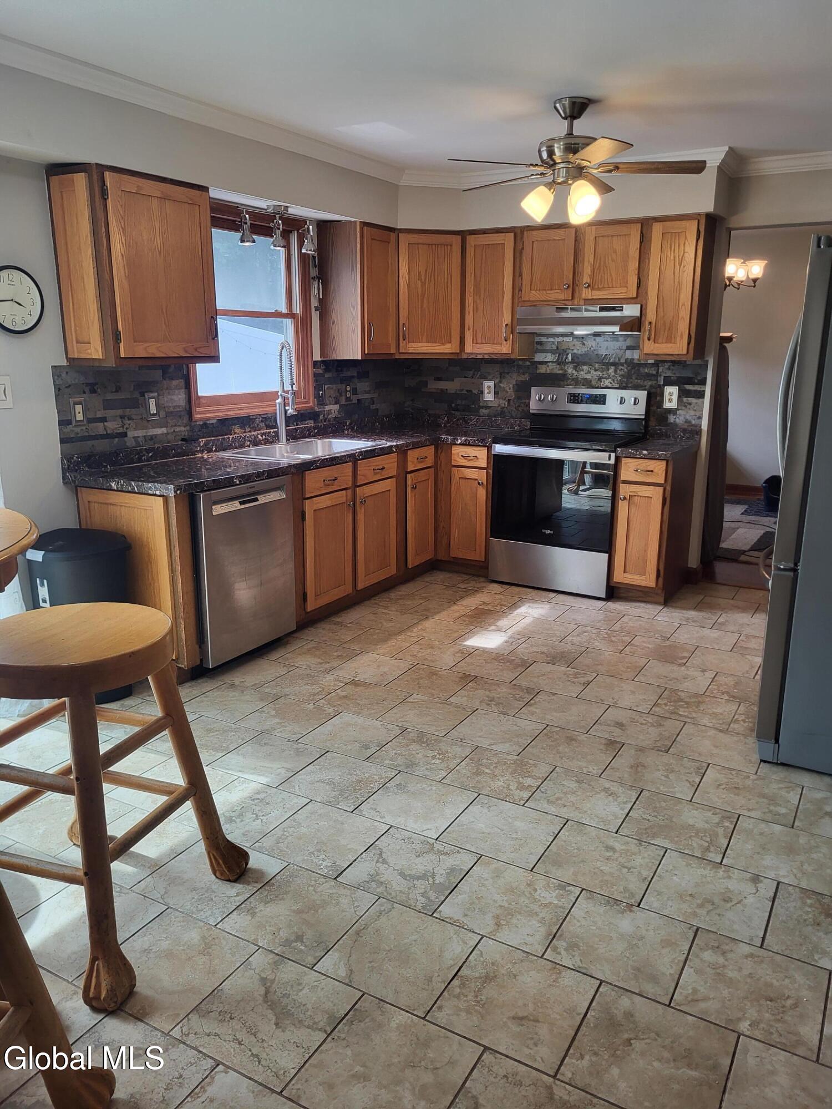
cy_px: 554
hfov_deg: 53.1
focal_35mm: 26
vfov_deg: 67.3
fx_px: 833
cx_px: 416
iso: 100
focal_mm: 5.4
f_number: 1.8
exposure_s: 1/120
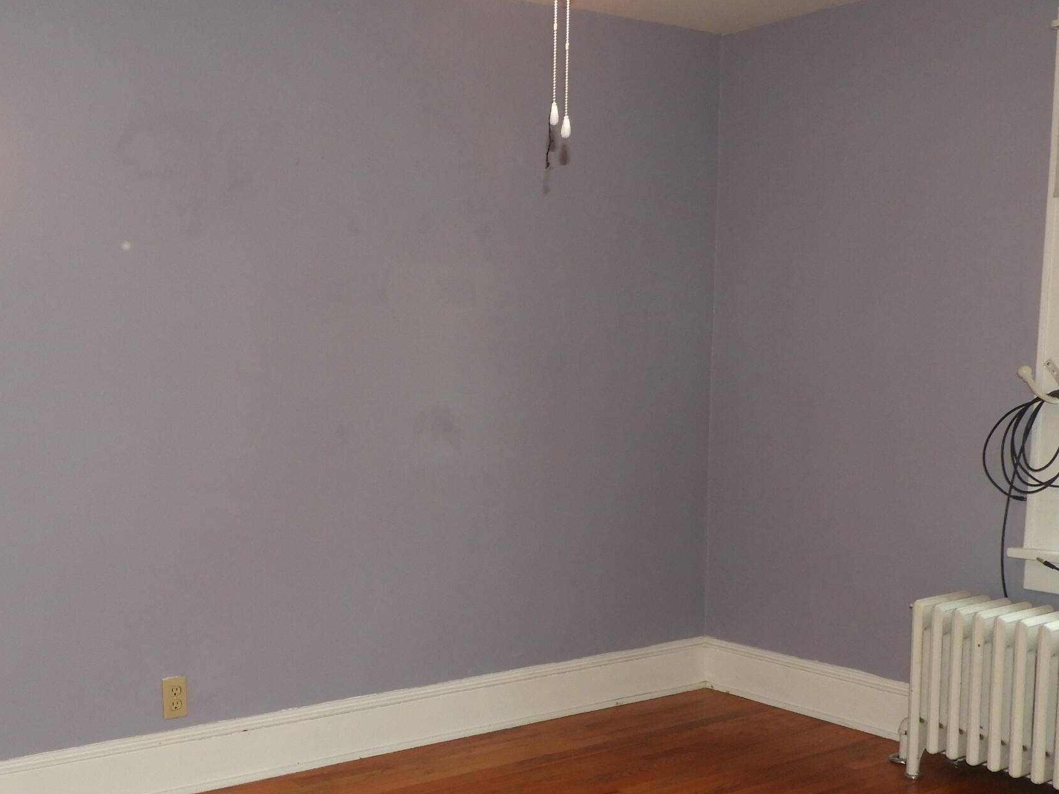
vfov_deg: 33.2
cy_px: 547
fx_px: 1316
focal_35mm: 43
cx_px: 420
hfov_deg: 43.6
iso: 200
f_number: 3.3
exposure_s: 1/30
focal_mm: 4.3
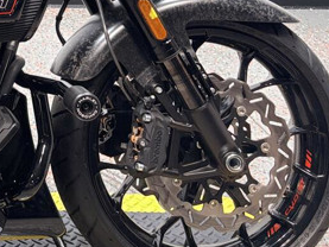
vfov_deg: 13.6
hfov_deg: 16.8
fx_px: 951
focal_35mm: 100
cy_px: -157
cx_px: -237
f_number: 1.6
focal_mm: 5.96
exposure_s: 1/120
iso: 40
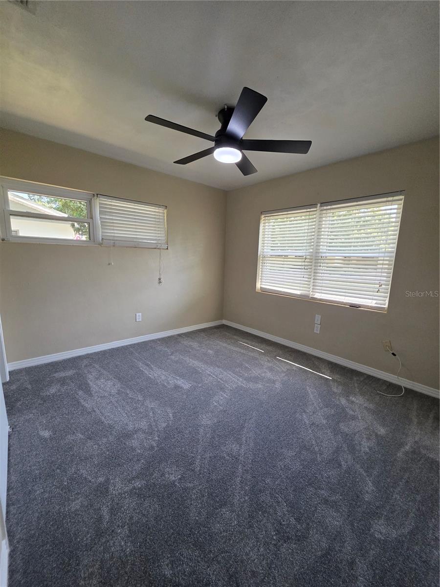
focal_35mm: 13
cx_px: 220
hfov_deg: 89.9
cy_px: 294
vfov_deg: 106.2
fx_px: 220
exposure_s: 1/359
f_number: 1.9
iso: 500
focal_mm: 2.2
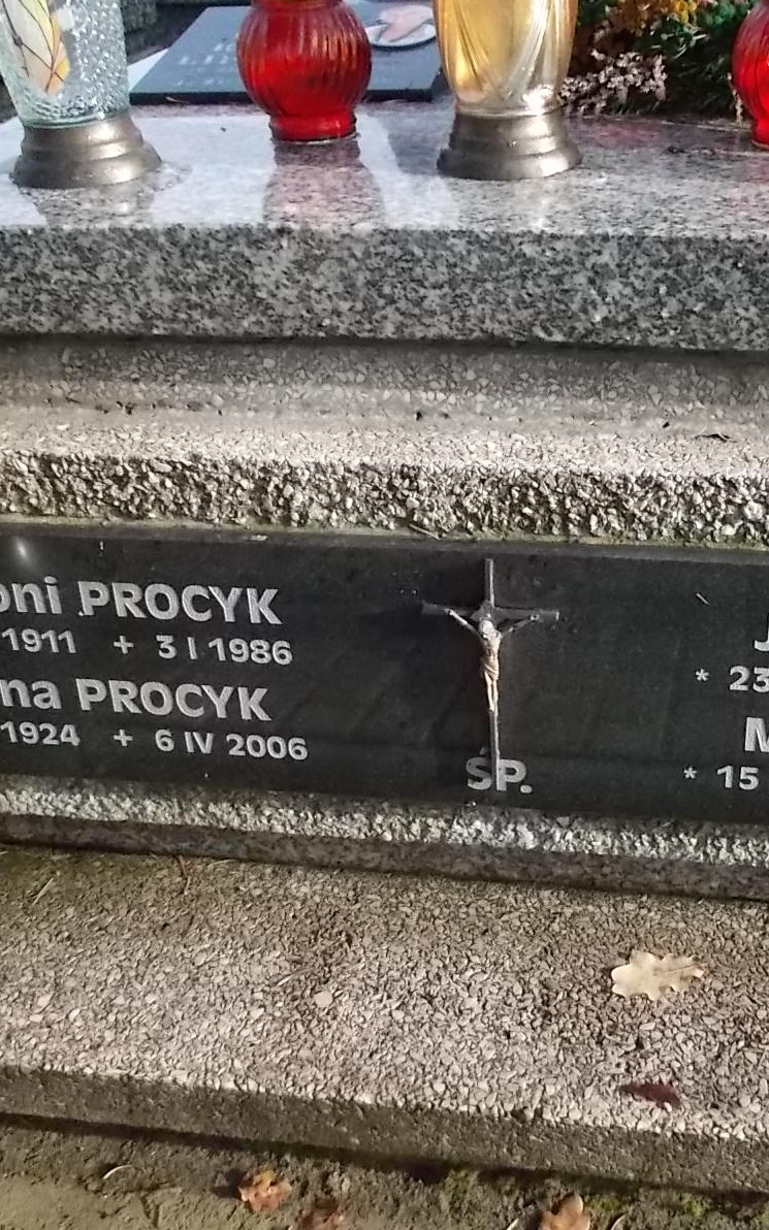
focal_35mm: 37
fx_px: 1241
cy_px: 615
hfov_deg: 33.9
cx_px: 552
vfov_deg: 52.7
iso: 400
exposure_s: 1/125
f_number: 8
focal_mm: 4.6
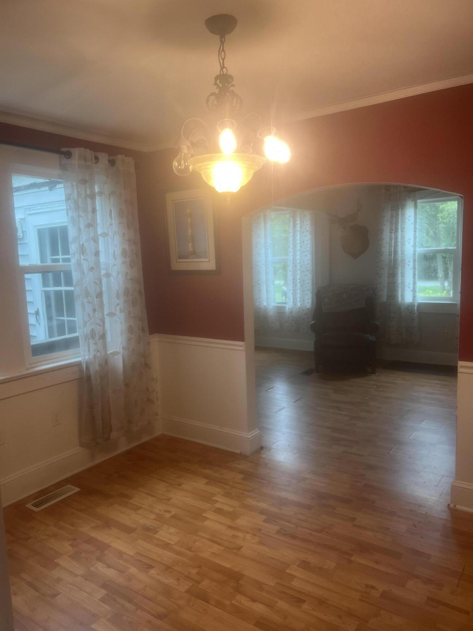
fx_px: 474
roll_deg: +2.1
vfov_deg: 67.3
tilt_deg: -7.4
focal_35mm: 26
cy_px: 316
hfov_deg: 53.1
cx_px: 236
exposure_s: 1/120
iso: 100
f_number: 1.5
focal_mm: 5.7
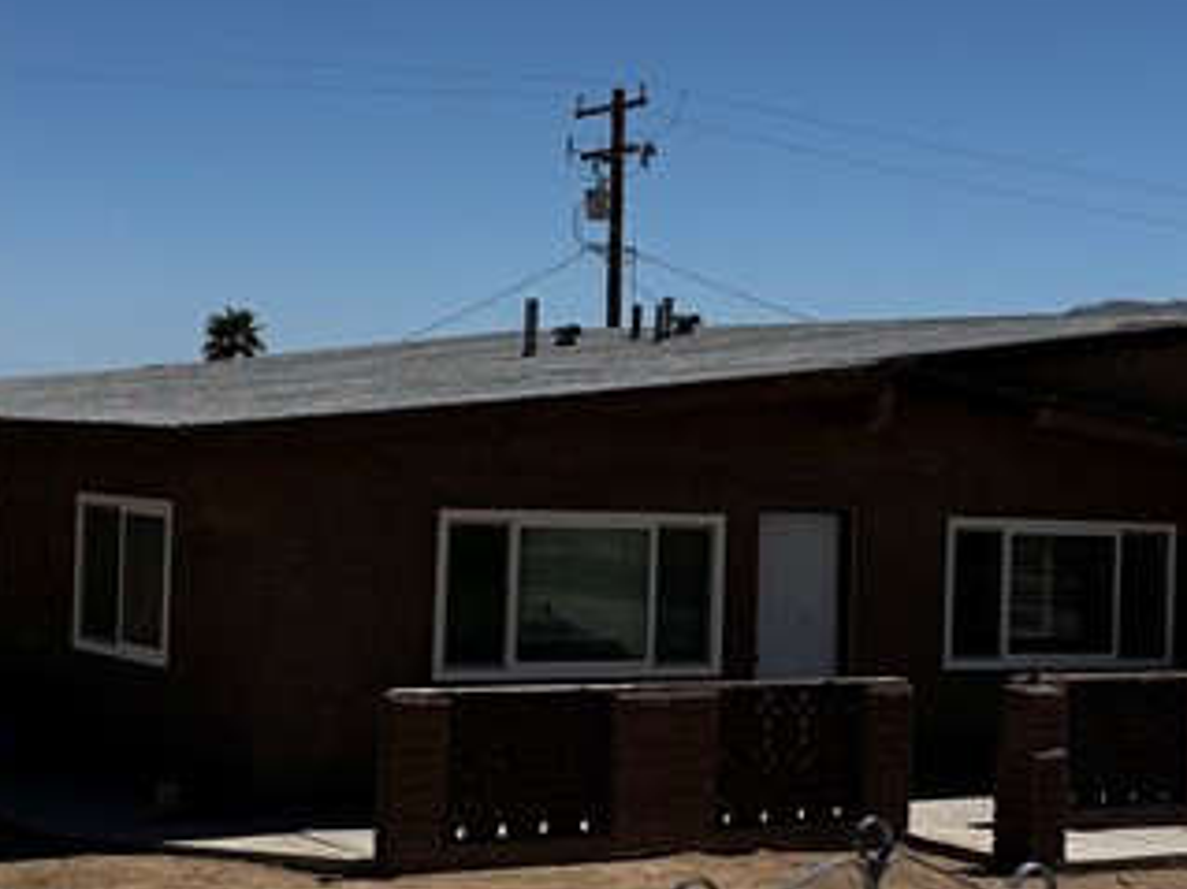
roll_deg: -2.4
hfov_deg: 25.3
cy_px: 417
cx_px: 610
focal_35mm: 77
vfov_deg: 19.1
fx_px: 2639
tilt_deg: +0.9
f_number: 1.78
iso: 80
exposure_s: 1/10417
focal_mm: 6.76
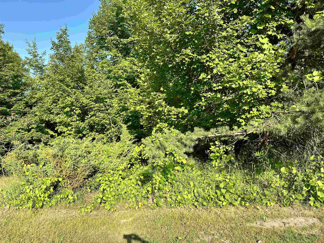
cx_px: 162
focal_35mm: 24
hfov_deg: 71.6
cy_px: 122
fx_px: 225
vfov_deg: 56.8
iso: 80
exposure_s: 1/1541
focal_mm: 6.86
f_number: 1.78
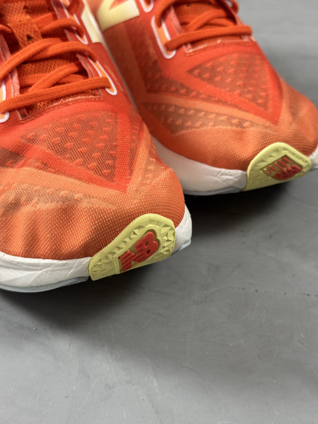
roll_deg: -2.3
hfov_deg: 30.3
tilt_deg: -37.7
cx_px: 159
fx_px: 588
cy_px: 212
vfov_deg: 39.7
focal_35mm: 48
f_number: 1.78
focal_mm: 6.76
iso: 160
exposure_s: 1/60
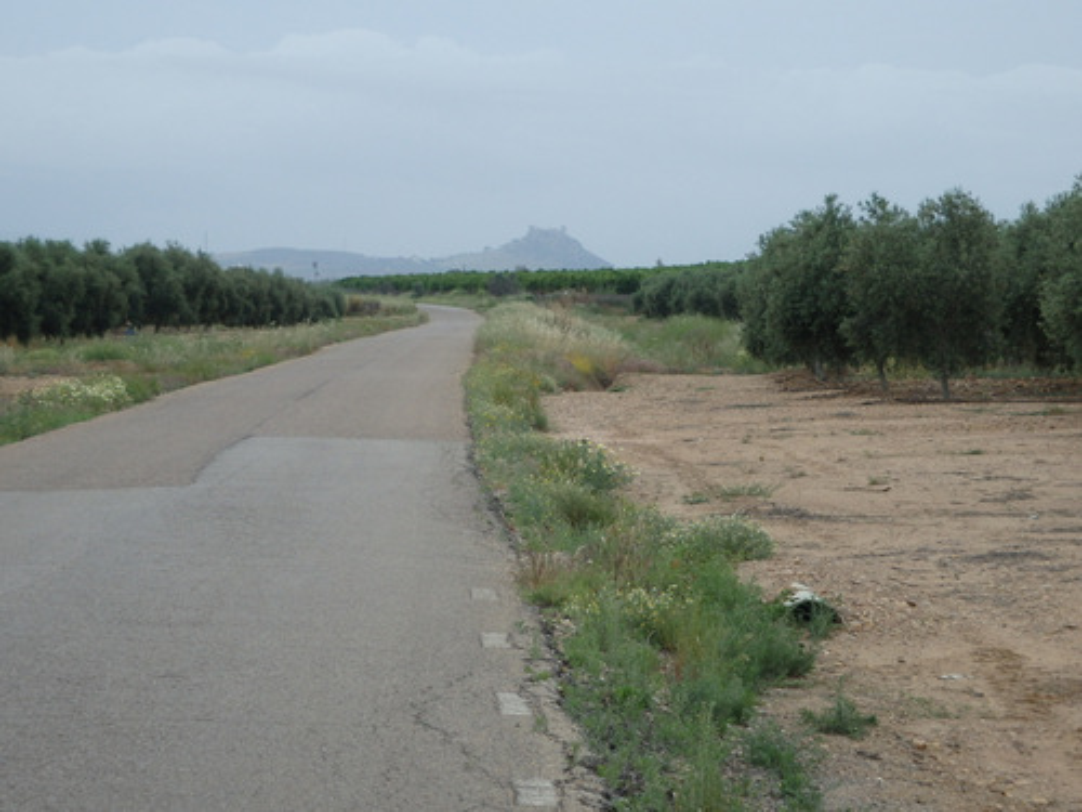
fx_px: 4376
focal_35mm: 140
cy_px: 406
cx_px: 541
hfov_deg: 14.1
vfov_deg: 10.6
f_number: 5.9
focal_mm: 25
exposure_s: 1/250
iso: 160
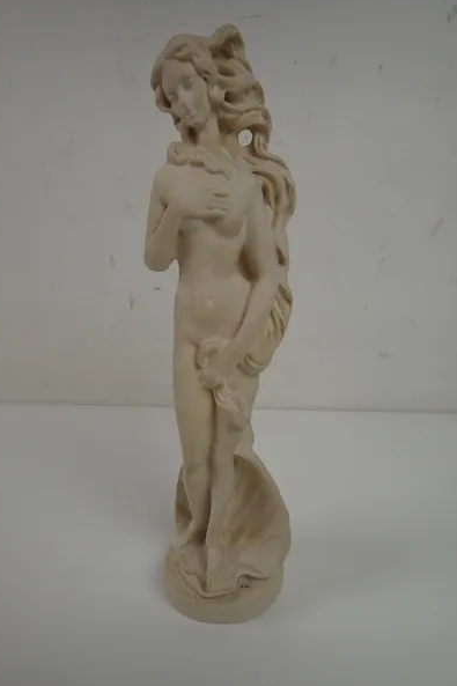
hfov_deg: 61.8
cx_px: 207
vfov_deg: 84.0
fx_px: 381
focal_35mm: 20
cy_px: 342
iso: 100
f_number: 2
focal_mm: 3.33
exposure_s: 1/160
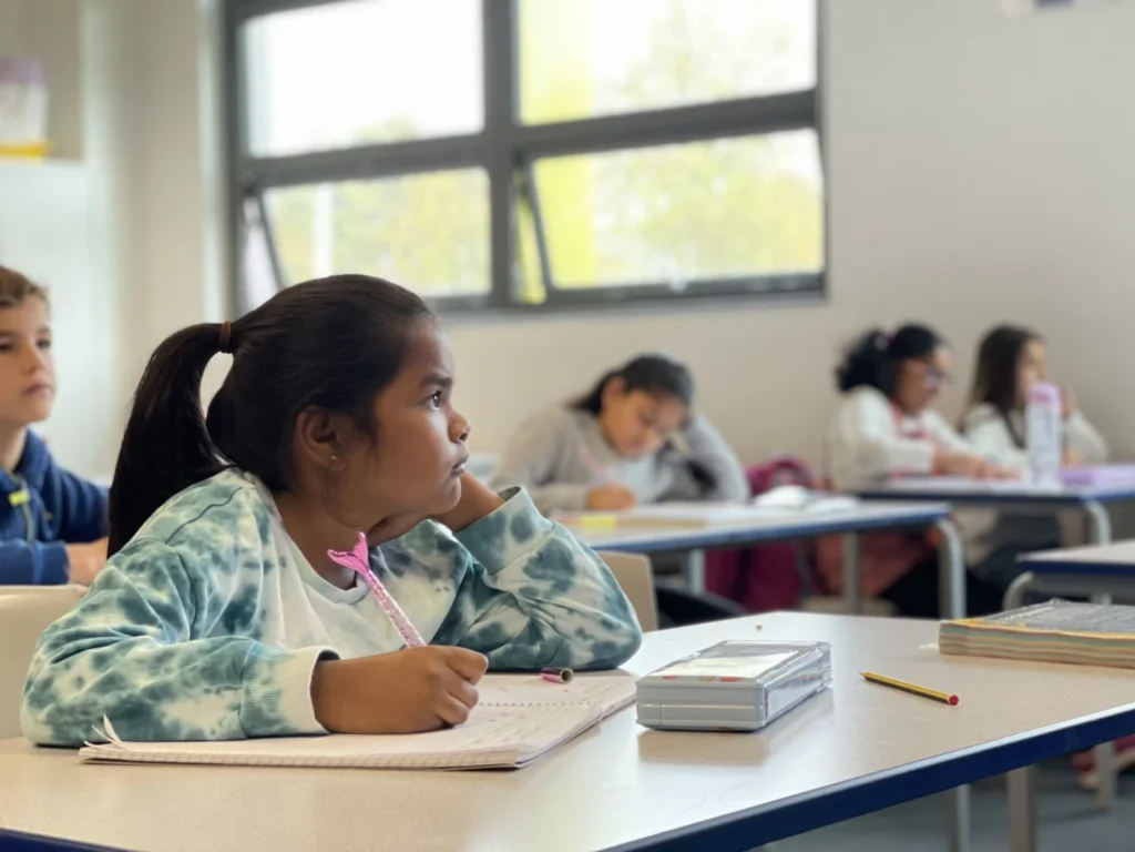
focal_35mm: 64
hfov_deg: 30.3
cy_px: 426
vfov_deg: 22.9
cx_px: 568
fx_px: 2098
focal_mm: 7.5
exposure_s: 1/100
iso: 250
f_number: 2.2
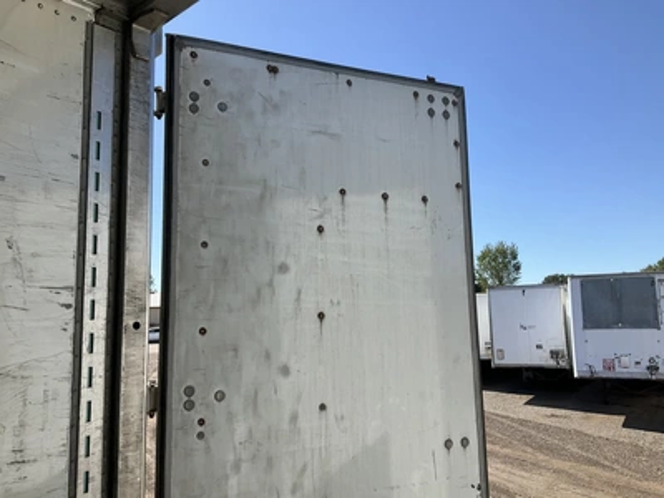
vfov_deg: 48.2
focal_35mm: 29
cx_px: 332
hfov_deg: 61.7
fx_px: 556
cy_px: 249
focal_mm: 3
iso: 25
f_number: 1.8
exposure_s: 1/1412
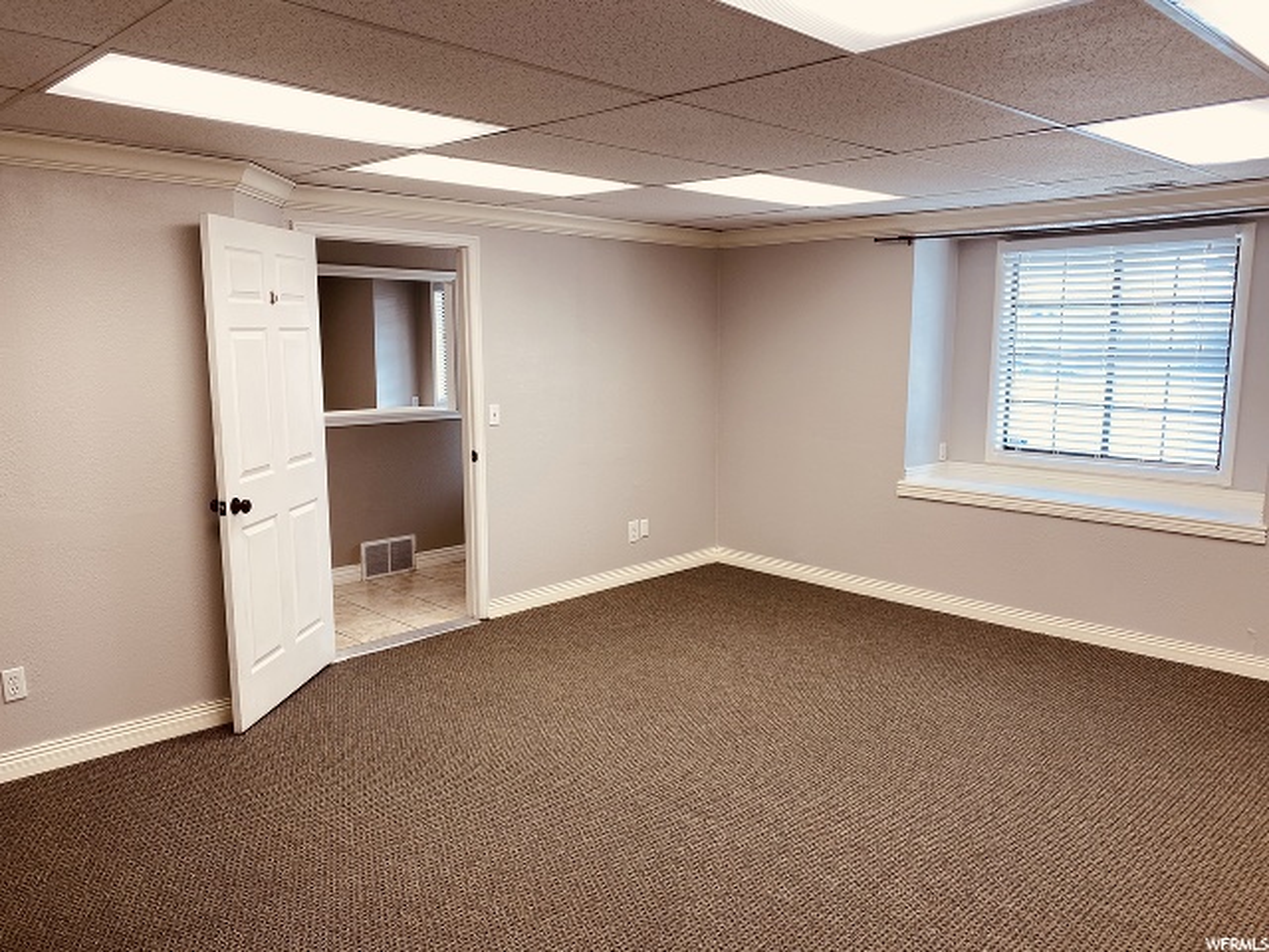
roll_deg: -0.2
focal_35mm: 26
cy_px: 476
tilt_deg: -7.6
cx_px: 634
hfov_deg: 67.3
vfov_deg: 53.1
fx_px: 953
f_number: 1.8
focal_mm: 4.25
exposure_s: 1/122
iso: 50
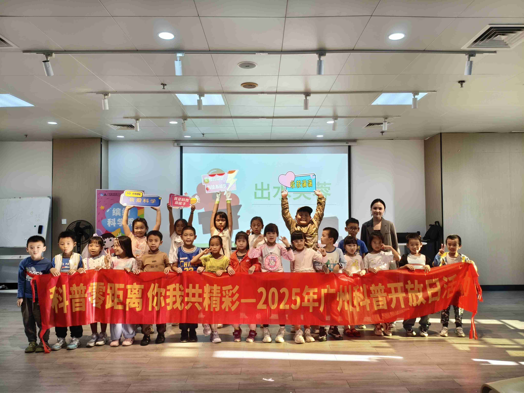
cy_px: 196
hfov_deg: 67.3
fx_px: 394
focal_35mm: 26
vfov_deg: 53.1
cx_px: 262
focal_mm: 4.94
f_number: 1.5
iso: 125
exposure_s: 1/48
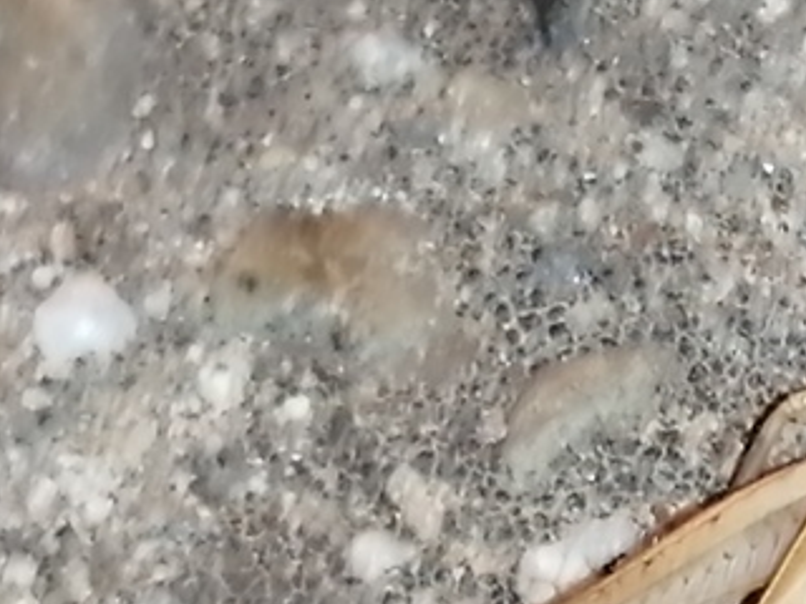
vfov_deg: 5.7
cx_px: 769
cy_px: 574
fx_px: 6077
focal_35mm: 261
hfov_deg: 7.6
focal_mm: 3.46
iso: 125
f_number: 1.8
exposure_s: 1/33.3
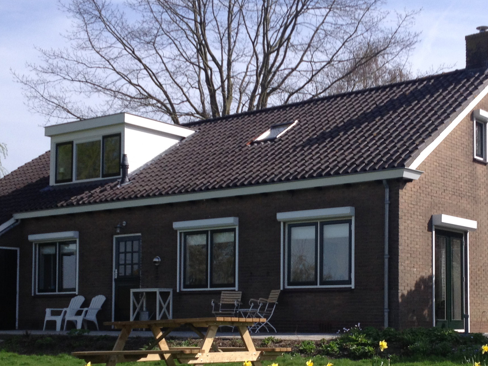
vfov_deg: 22.1
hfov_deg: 29.3
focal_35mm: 66
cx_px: 290
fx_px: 930
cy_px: 260
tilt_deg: +2.0
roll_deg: +0.9
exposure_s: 1/1577
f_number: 2.4
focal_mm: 4.28
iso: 50
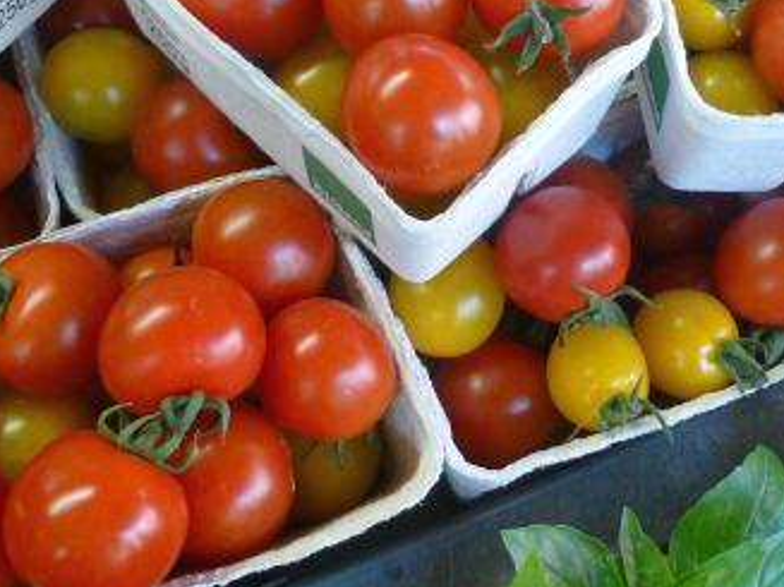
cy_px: 72
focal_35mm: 47
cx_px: 456
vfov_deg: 29.7
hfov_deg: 40.3
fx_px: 1064
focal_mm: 4.3
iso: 400
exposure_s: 1/50
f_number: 3.3
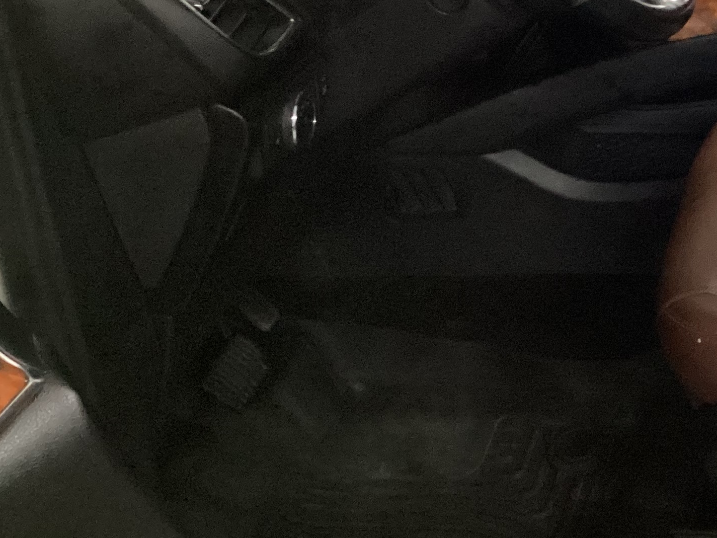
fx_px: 1471
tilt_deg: -26.3
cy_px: 52
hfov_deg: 25.2
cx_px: 812
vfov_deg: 20.3
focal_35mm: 71
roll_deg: +0.8
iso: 400
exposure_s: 1/30
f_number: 2.4
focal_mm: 3.3
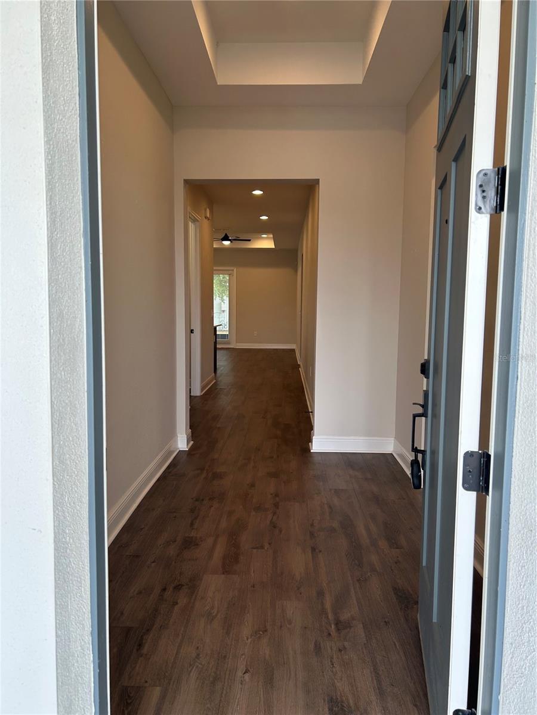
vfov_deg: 67.3
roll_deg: -0.3
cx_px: 268
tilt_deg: -4.9
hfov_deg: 53.1
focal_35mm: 26
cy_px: 358
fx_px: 538
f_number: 1.5
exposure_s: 1/120
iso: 50
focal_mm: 5.7
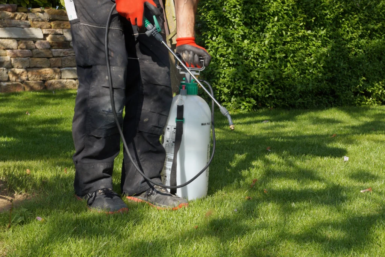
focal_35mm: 68
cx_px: 192
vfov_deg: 20.1
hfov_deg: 29.9
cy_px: 128
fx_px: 722
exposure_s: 1/125
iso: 200
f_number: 11
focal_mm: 45
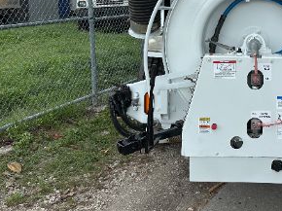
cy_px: -5
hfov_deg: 34.6
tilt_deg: +3.8
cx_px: 241
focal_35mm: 53
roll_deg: -0.1
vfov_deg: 25.9
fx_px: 431
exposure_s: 1/4762
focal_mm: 6.86
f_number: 1.78
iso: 80
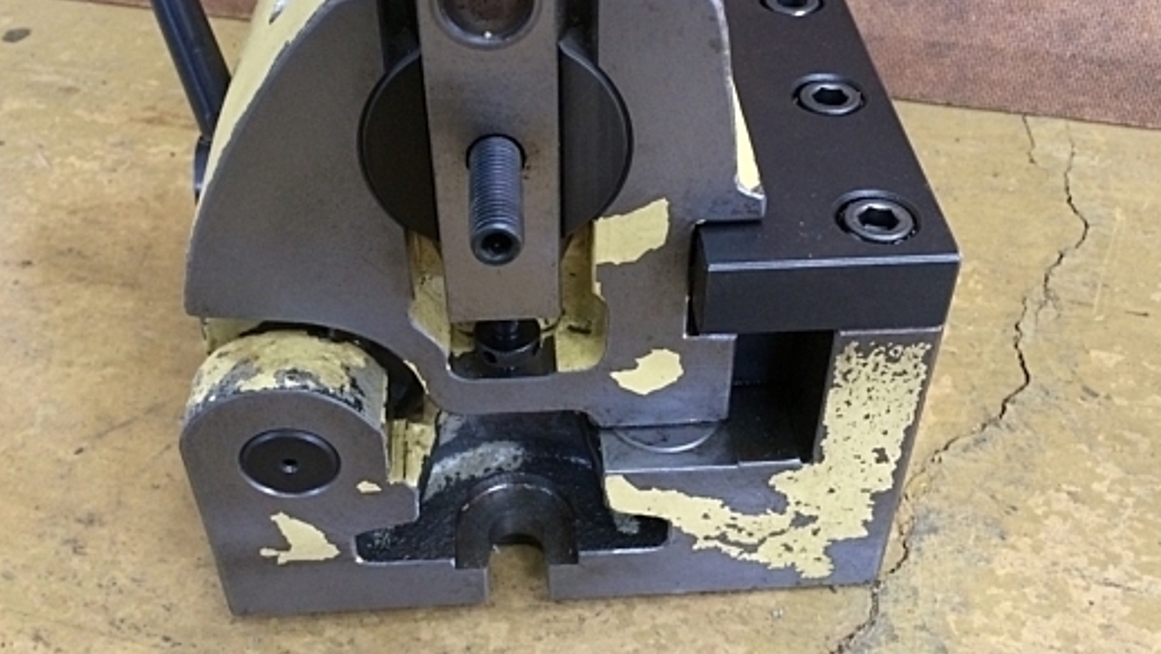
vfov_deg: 30.5
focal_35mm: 39
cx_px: 567
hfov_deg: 51.6
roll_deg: +4.4
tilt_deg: -42.7
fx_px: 1201
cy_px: 305
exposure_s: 1/30
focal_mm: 4.15
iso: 250
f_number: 2.2
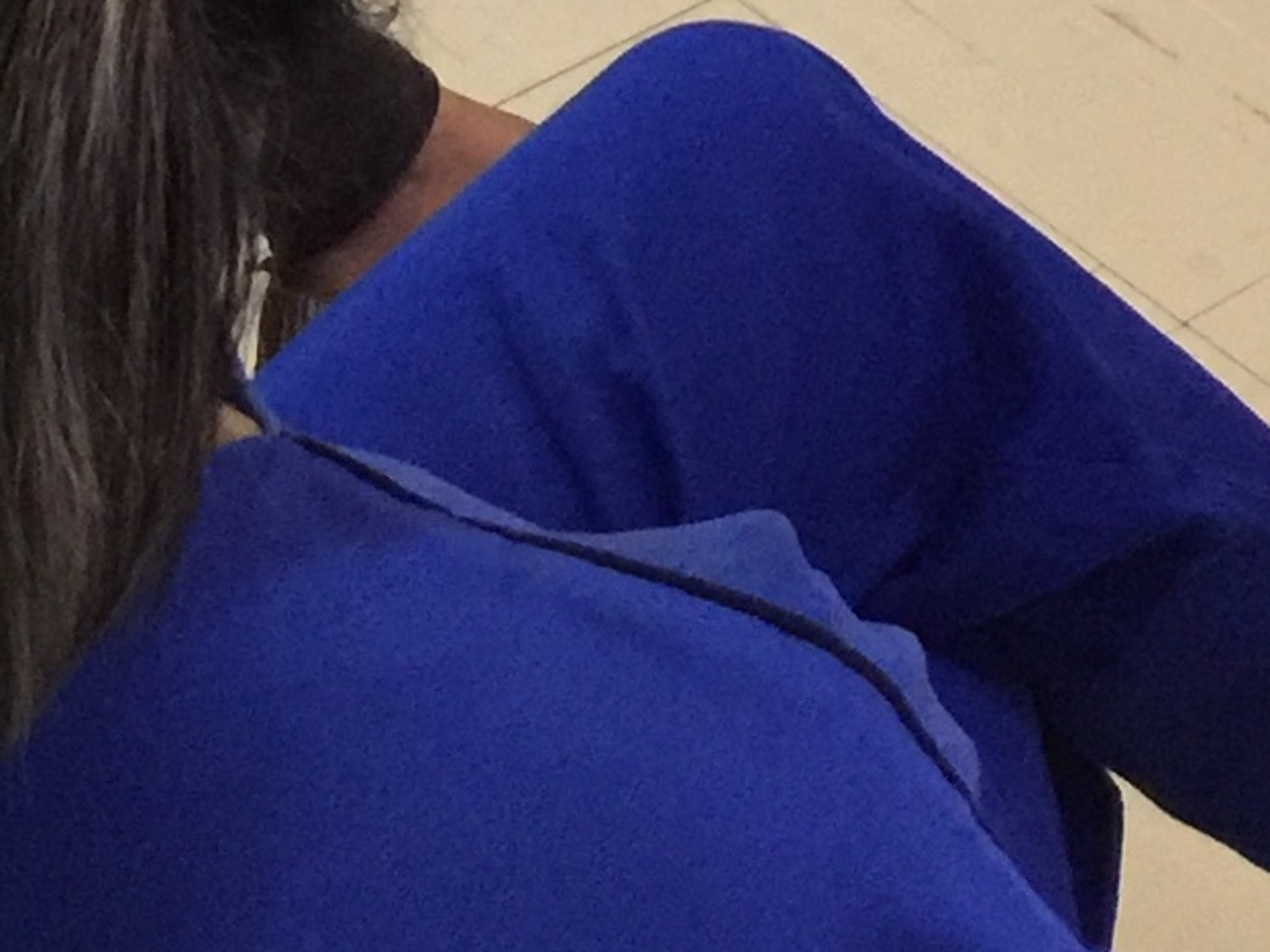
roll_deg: -1.2
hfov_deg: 12.9
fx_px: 5576
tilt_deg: -21.8
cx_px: 224
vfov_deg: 8.8
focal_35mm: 152
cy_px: -1398
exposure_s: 1/15
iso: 125
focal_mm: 4.15
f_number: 2.2
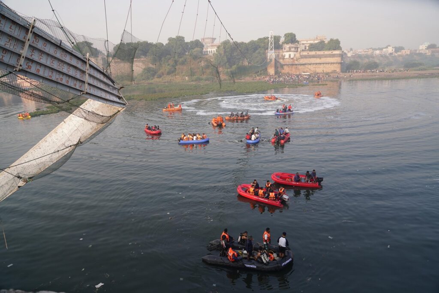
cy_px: 146
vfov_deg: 53.1
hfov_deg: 73.7
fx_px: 293
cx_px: 220
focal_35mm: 24
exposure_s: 1/250
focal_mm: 24
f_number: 4
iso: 100
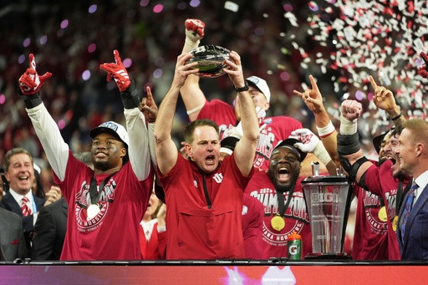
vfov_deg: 6.9
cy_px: 142
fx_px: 2377
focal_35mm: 200
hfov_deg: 10.3
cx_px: 214
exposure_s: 1/2000
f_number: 2.8
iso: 3200
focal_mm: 200
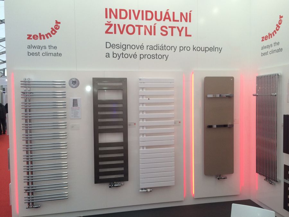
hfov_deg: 61.7
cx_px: 144
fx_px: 242
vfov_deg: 48.2
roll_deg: +1.0
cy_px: 108
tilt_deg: -4.6
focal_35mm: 29
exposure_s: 1/100
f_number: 2.2
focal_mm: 4.15
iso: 64
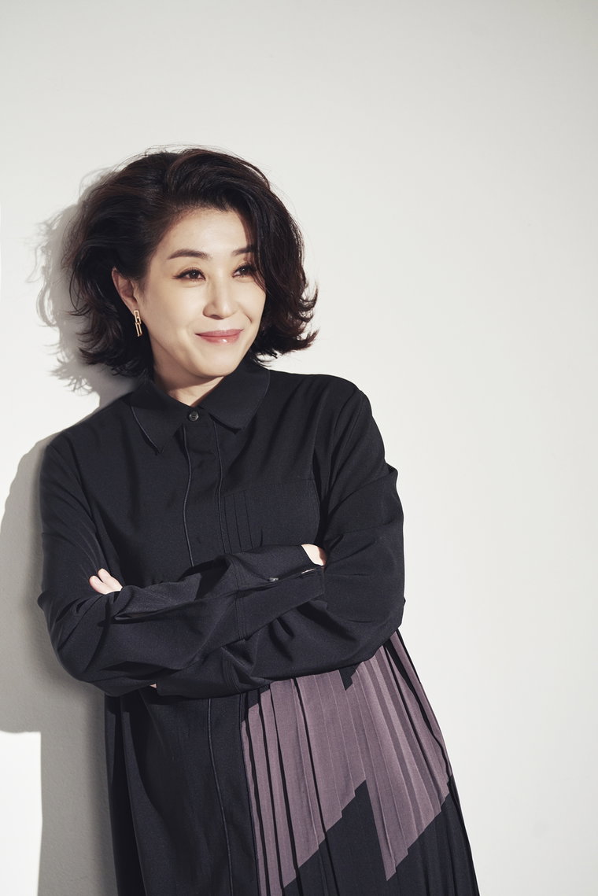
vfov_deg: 14.0
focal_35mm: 147
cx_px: 299
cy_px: 448
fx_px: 3660
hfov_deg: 9.3
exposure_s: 1/160
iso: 400
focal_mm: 147
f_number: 4
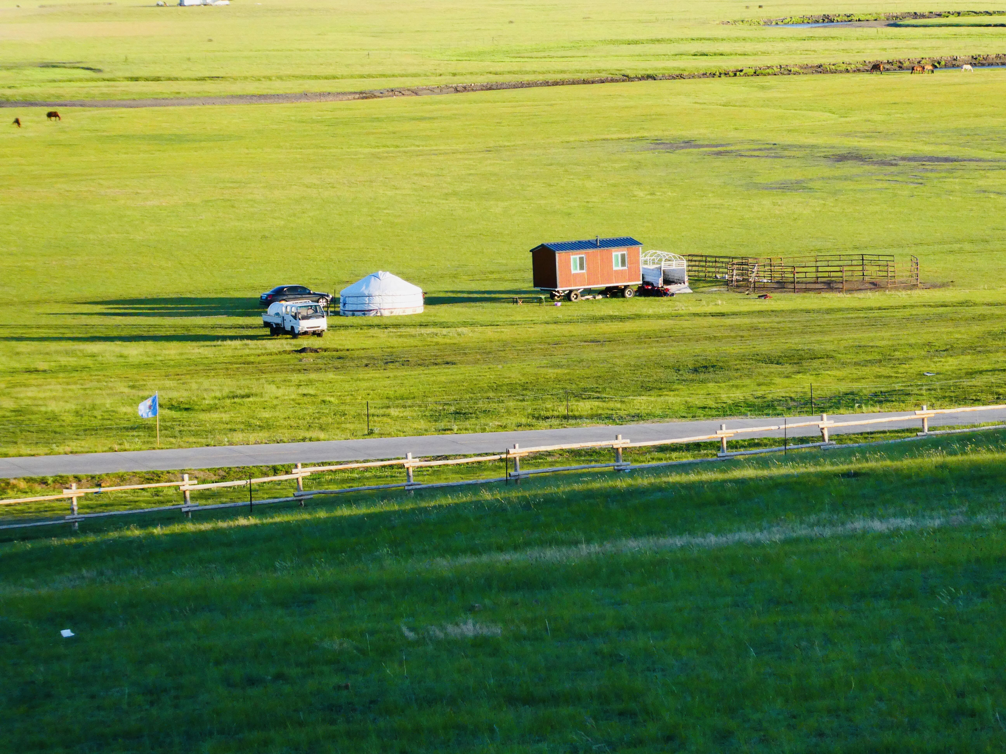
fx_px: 4156
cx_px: 503
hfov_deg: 13.8
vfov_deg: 10.4
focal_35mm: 143
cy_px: 377
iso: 320
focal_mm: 25.6
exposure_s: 1/400
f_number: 5.4
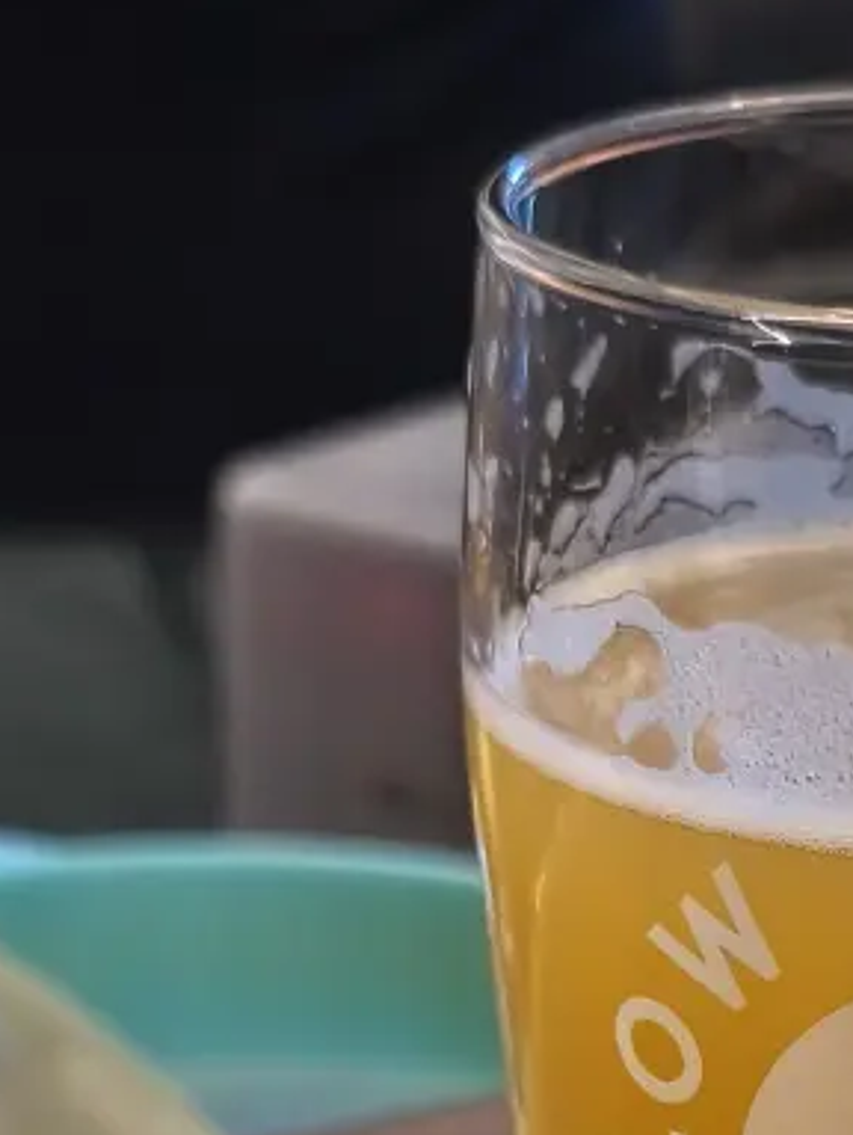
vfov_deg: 14.8
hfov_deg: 11.4
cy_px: 1448
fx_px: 4199
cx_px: 989
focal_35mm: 128
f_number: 1.65
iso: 1250
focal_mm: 6.18
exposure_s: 1/30
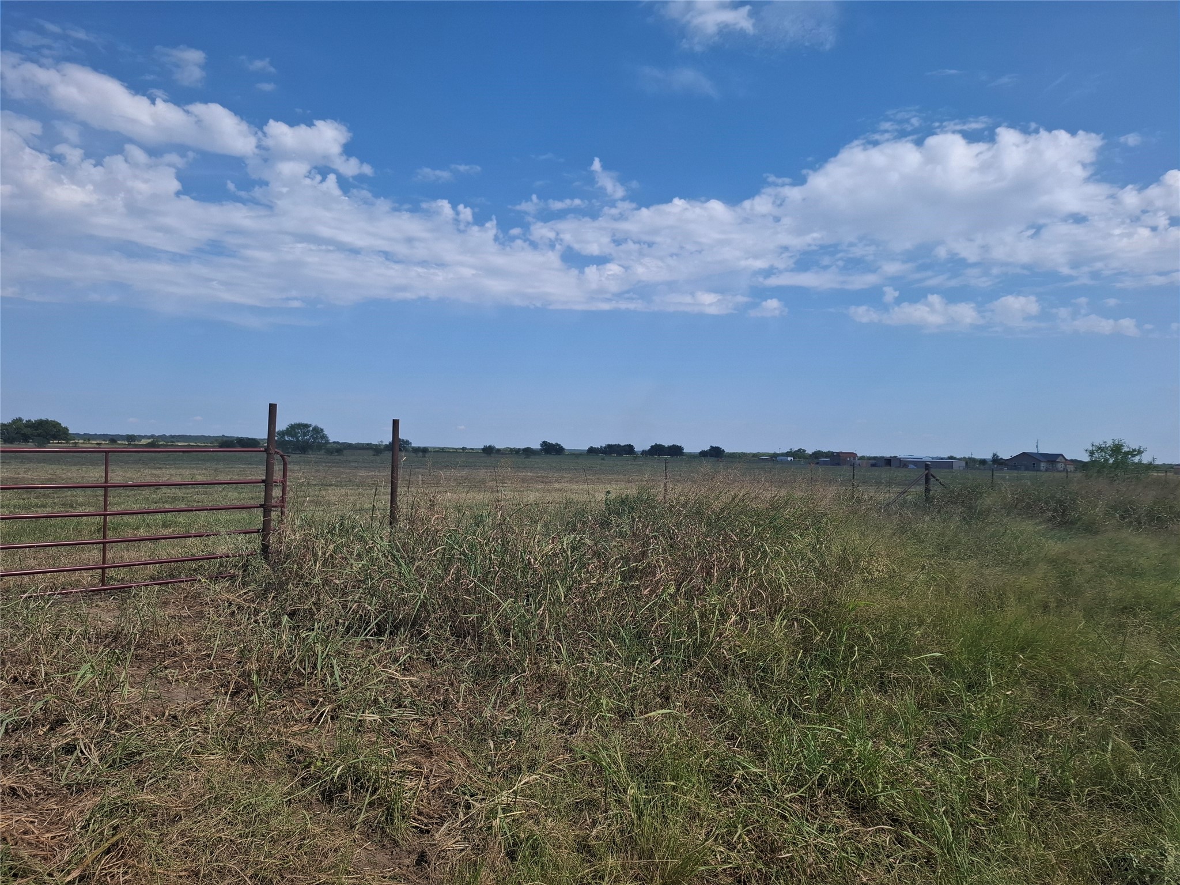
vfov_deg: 58.9
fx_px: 784
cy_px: 442
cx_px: 590
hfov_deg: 73.9
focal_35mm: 23
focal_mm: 5.54
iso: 50
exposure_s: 1/1901
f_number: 1.8
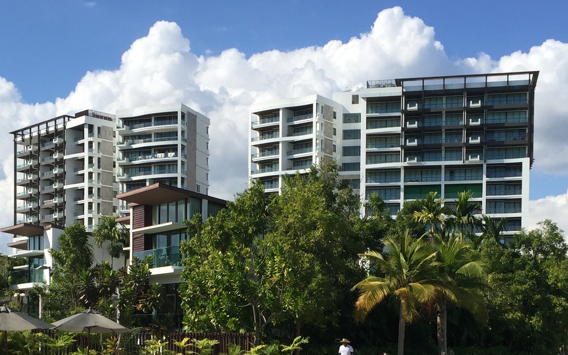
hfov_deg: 36.9
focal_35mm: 55
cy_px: 344
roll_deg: -1.3
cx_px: 285
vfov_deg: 22.8
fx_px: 851
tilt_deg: +0.6
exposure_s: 1/2825
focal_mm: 4.15
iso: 32
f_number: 2.2
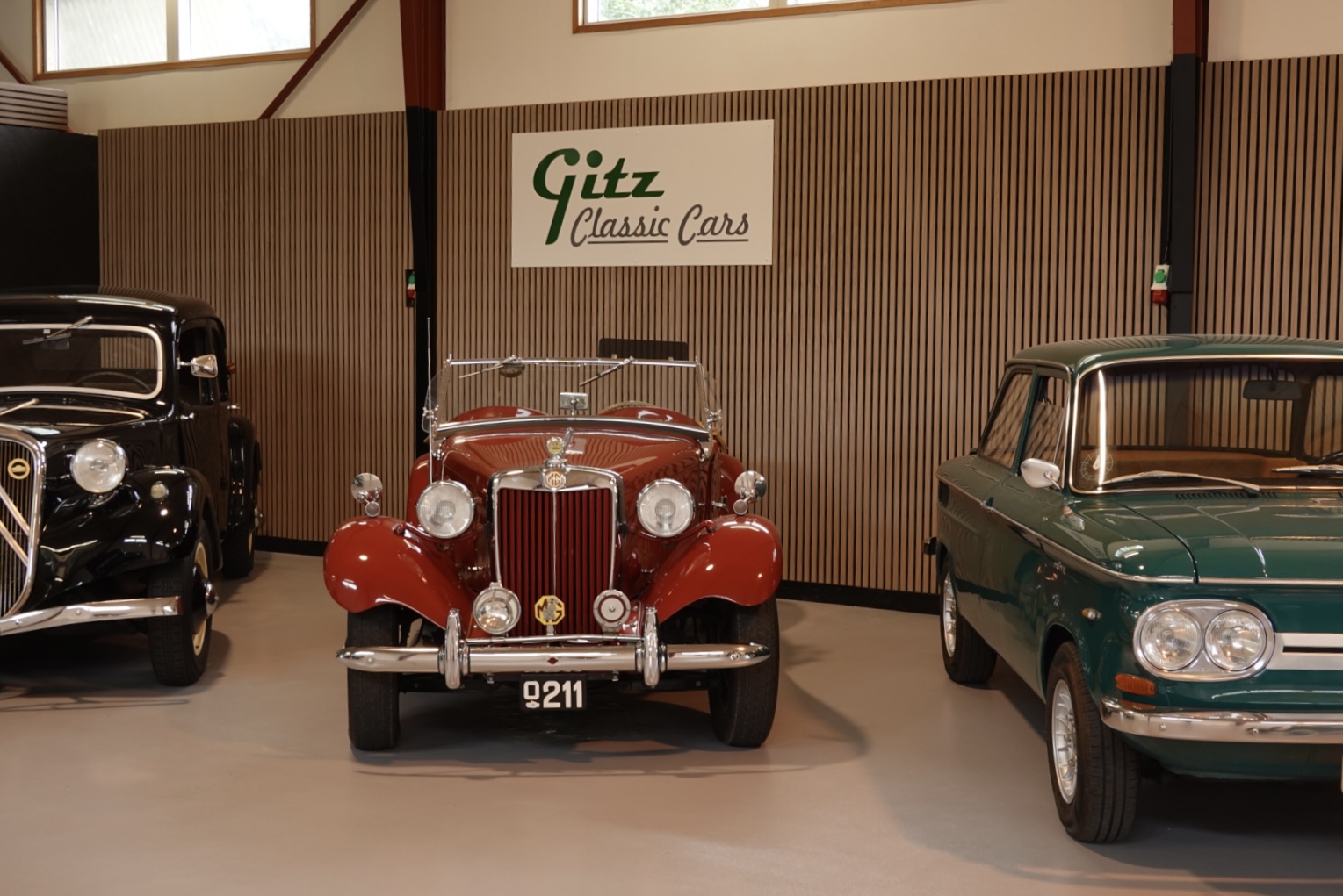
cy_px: 448
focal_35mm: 48
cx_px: 672
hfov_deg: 41.1
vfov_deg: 28.1
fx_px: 1791
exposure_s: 1/20
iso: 125
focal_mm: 17.88
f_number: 4
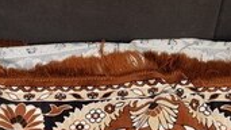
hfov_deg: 25.9
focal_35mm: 82
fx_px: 502
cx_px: 140
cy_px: -60
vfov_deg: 13.9
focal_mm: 4.2
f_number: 1.7
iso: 50
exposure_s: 1/50
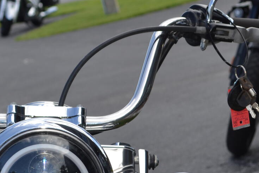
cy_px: 141
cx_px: 45
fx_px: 1410
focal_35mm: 196
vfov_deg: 7.0
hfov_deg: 10.5
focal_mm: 48
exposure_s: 1/200
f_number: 7.1
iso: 100
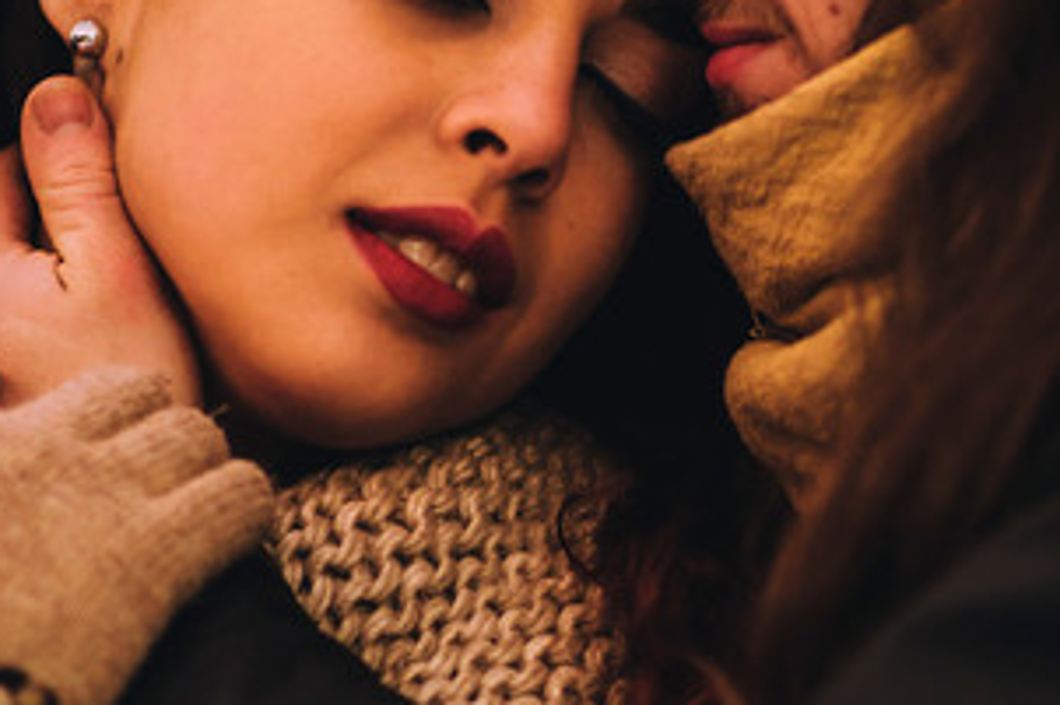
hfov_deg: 8.3
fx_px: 7327
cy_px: 333
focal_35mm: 249
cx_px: 818
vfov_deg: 5.5
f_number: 1.6
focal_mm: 85
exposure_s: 1/30
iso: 200
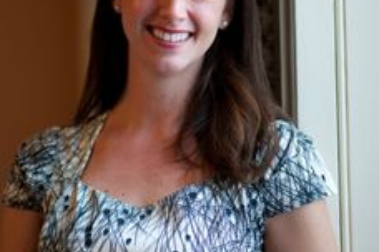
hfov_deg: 13.8
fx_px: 1569
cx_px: 133
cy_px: 68
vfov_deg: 9.2
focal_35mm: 149
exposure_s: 1/125
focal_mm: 85
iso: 250
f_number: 1.8
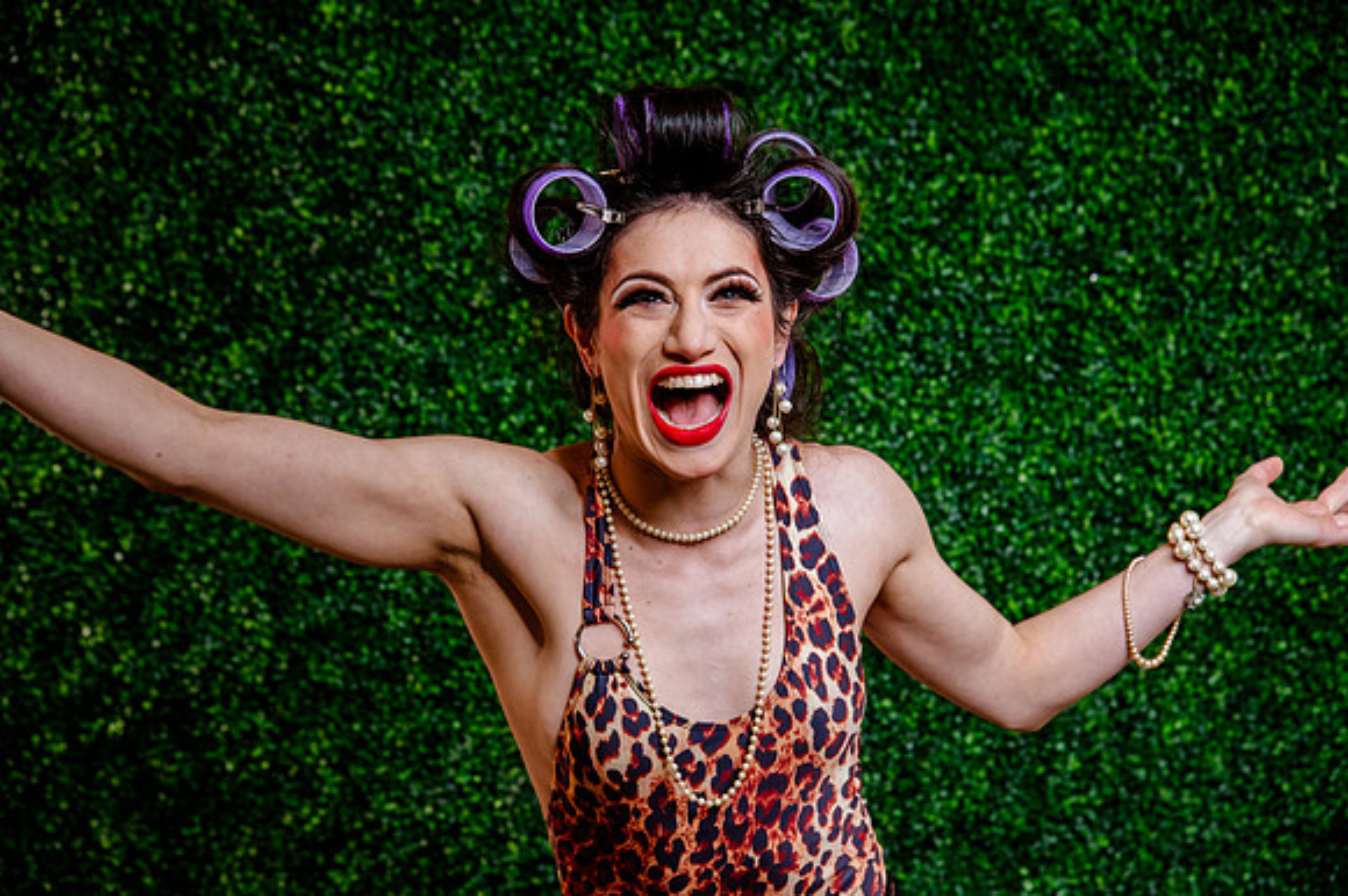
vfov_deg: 15.9
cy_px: 448
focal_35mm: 86
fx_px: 3218
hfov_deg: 23.7
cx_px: 674
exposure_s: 1/160
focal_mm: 86
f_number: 6.3
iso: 2000
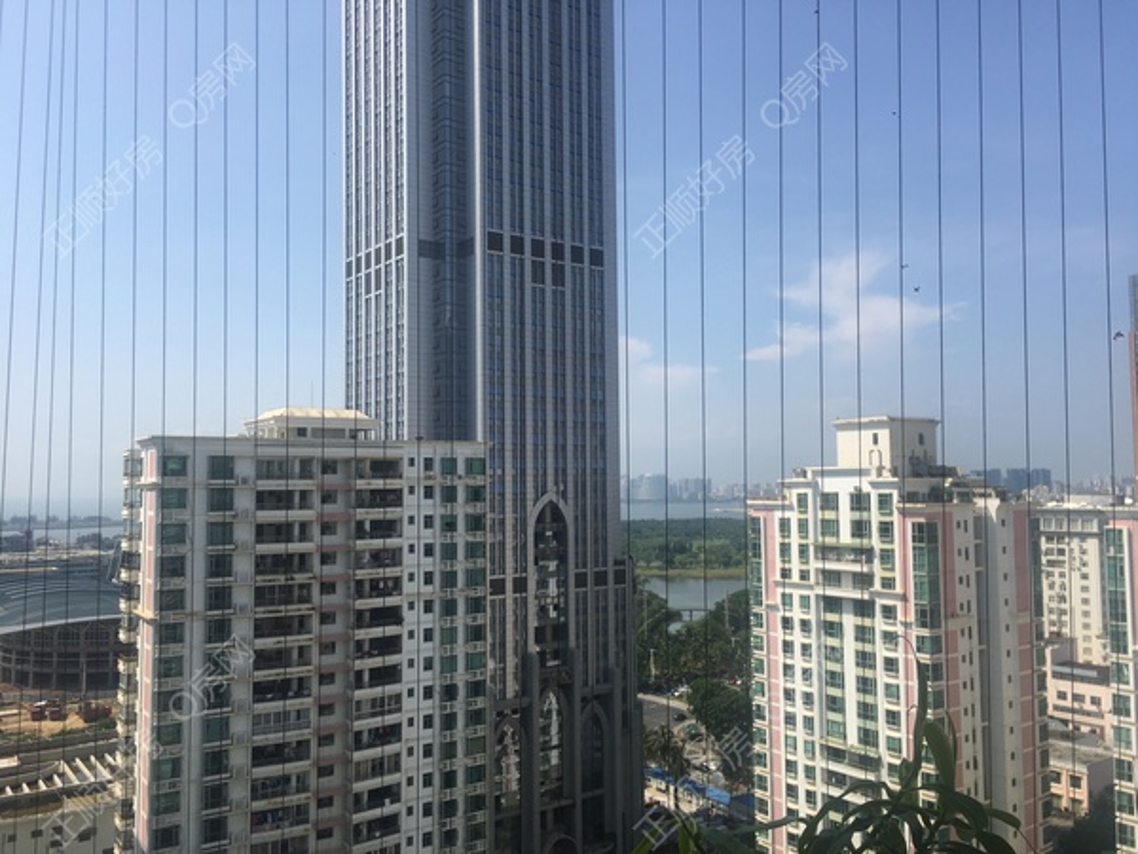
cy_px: 427
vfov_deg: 48.2
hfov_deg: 61.7
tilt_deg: +6.2
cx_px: 569
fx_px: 953
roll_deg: +0.7
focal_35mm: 29
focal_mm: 4.15
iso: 25
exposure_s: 1/1972
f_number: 2.2
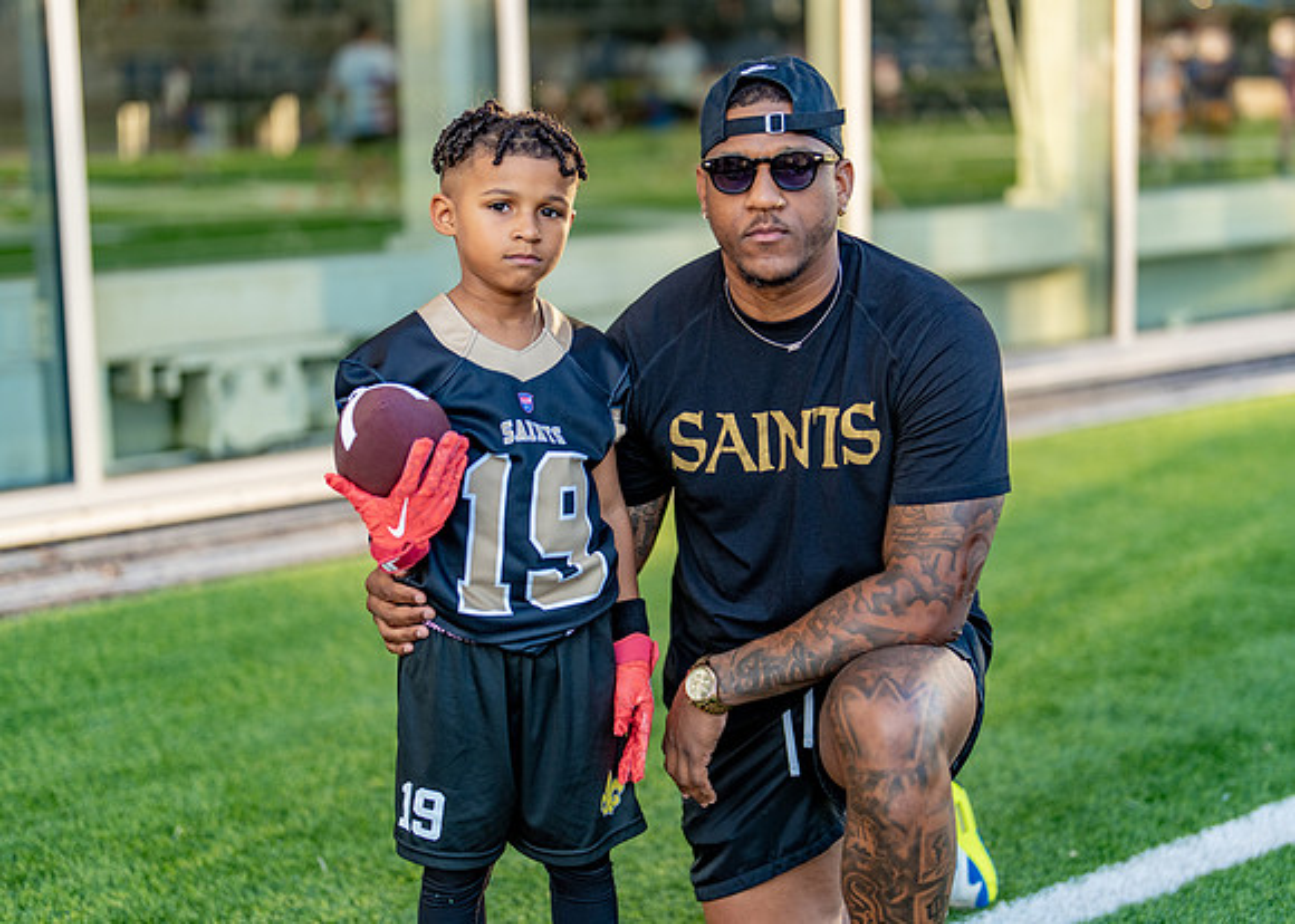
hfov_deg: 29.6
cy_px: 463
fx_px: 2453
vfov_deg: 21.3
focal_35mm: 67
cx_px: 700
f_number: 1.2
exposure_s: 1/800
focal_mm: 50
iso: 100
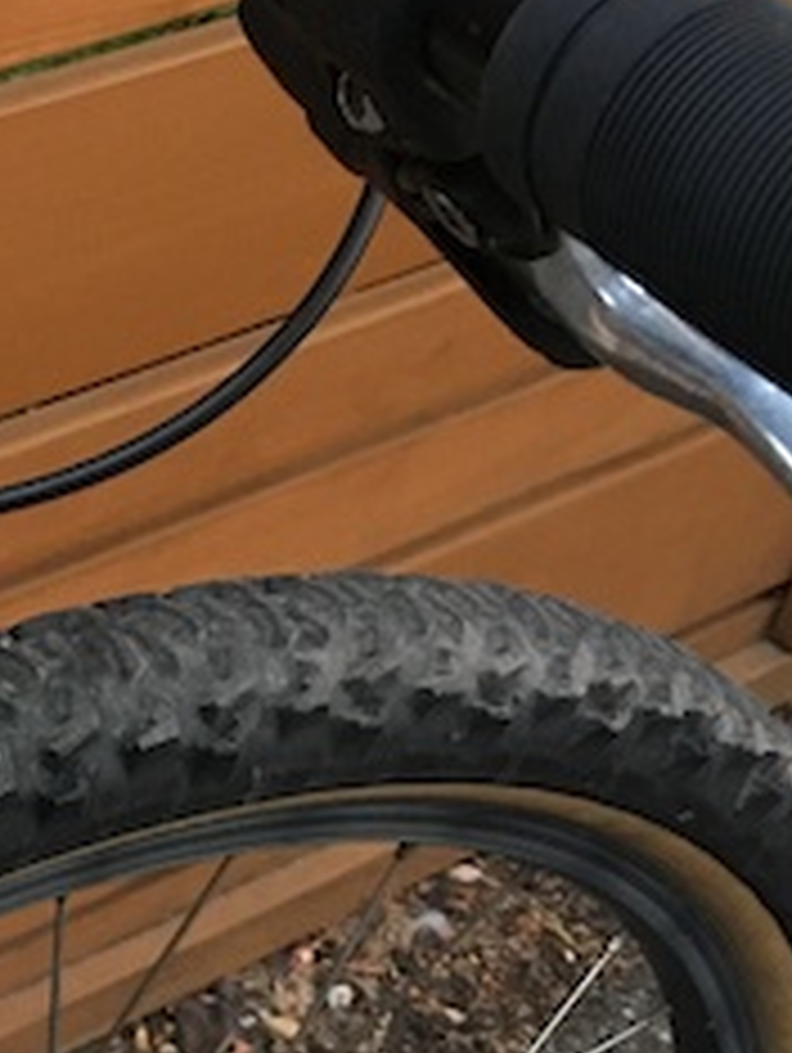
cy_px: 801
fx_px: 3015
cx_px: -400
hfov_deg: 14.0
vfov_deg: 19.7
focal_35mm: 99
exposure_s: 1/30
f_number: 2.2
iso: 160
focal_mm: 4.15
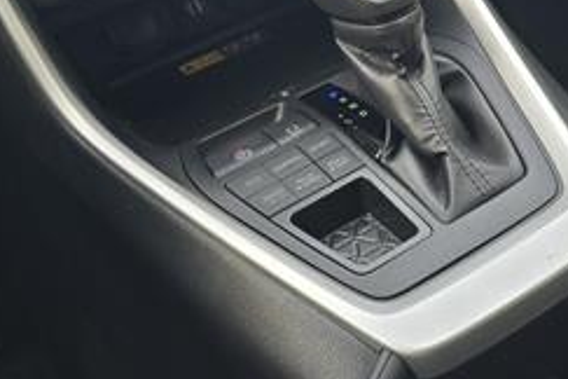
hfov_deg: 31.5
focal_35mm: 63
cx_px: 395
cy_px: 157
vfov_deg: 21.5
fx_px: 994
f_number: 1.7
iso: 64
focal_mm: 6.3
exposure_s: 1/182
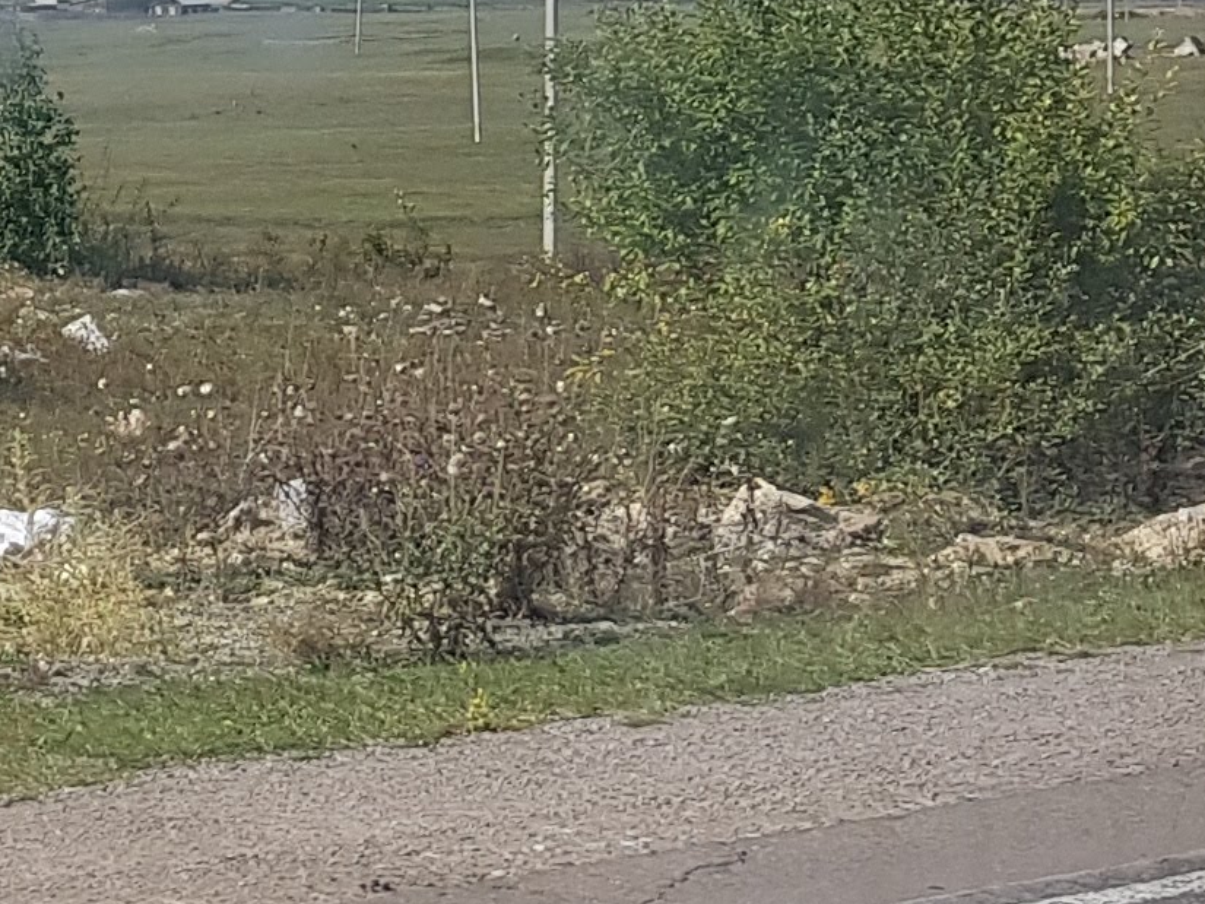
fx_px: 4422
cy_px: 115
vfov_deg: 11.6
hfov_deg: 13.6
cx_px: -1063
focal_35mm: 127
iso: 40
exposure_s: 1/1788
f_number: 1.7
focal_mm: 4.3
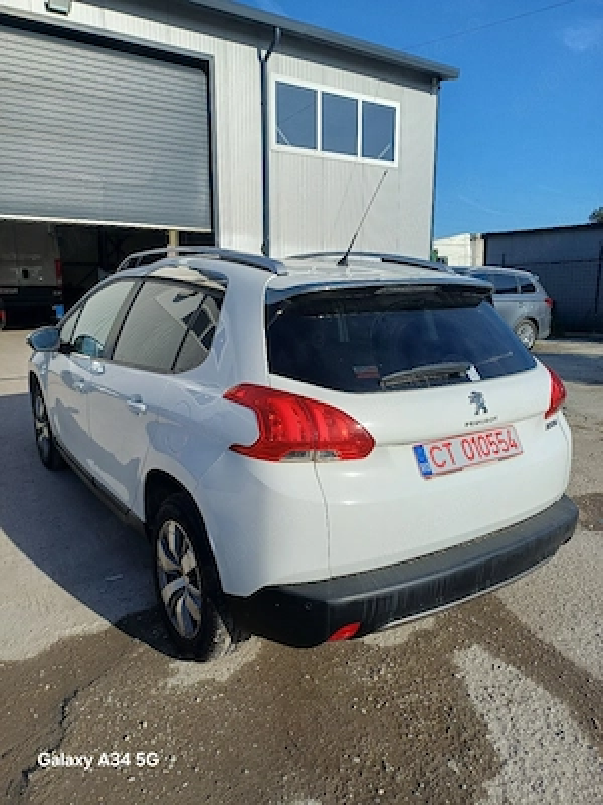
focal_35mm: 25
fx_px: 581
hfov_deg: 54.9
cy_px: 402
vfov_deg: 69.4
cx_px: 302
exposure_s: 1/2000
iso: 50
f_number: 1.8
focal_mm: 4.65
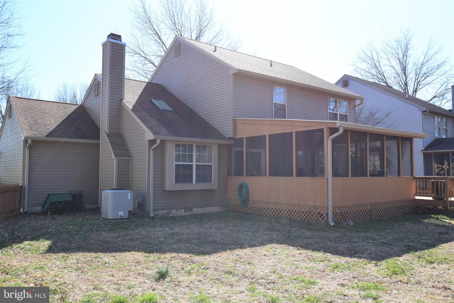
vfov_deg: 43.6
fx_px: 378
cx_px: 227
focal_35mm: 30
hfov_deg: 61.9
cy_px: 152
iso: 400
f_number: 11
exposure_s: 1/400
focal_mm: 20
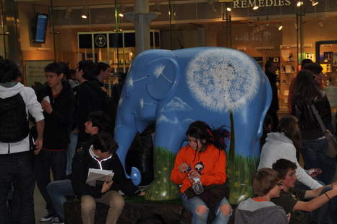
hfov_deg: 28.7
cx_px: 219
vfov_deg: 19.4
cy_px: 125
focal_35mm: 70
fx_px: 655
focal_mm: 34
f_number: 4.2
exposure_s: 1/60
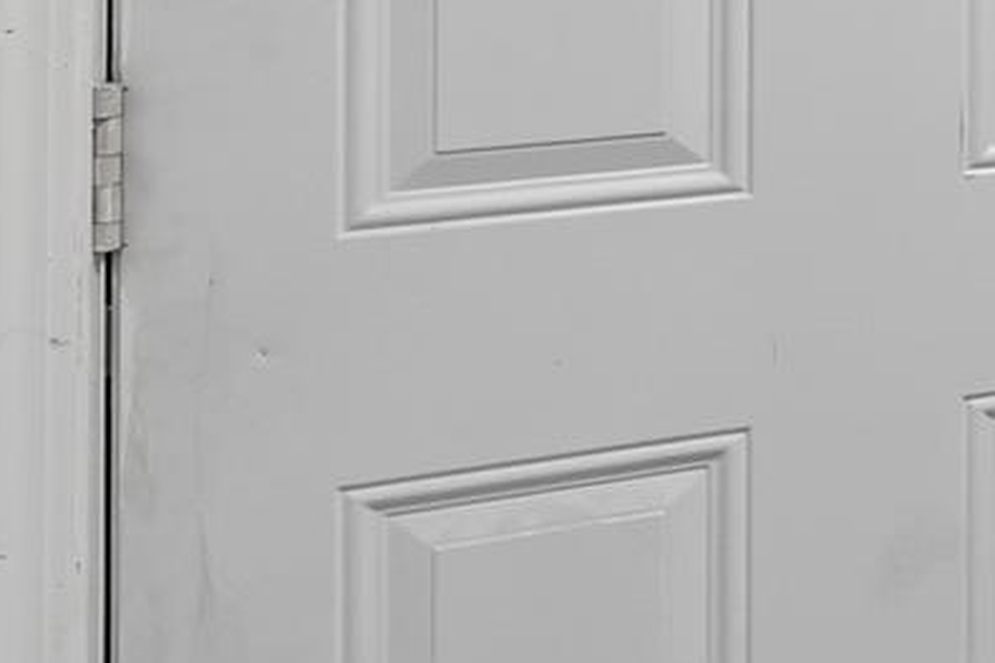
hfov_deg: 15.7
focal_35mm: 86
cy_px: -326
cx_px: 2244
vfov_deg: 14.8
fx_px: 2365
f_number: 8
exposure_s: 1/15
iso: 360
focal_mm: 16.5
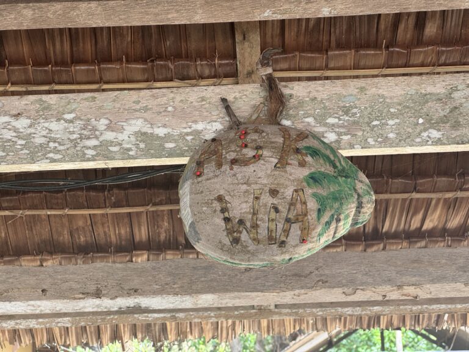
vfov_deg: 19.1
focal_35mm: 77
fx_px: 1043
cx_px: 234
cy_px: 176
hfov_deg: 25.3
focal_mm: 9
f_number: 2.8
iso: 100
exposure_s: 1/99
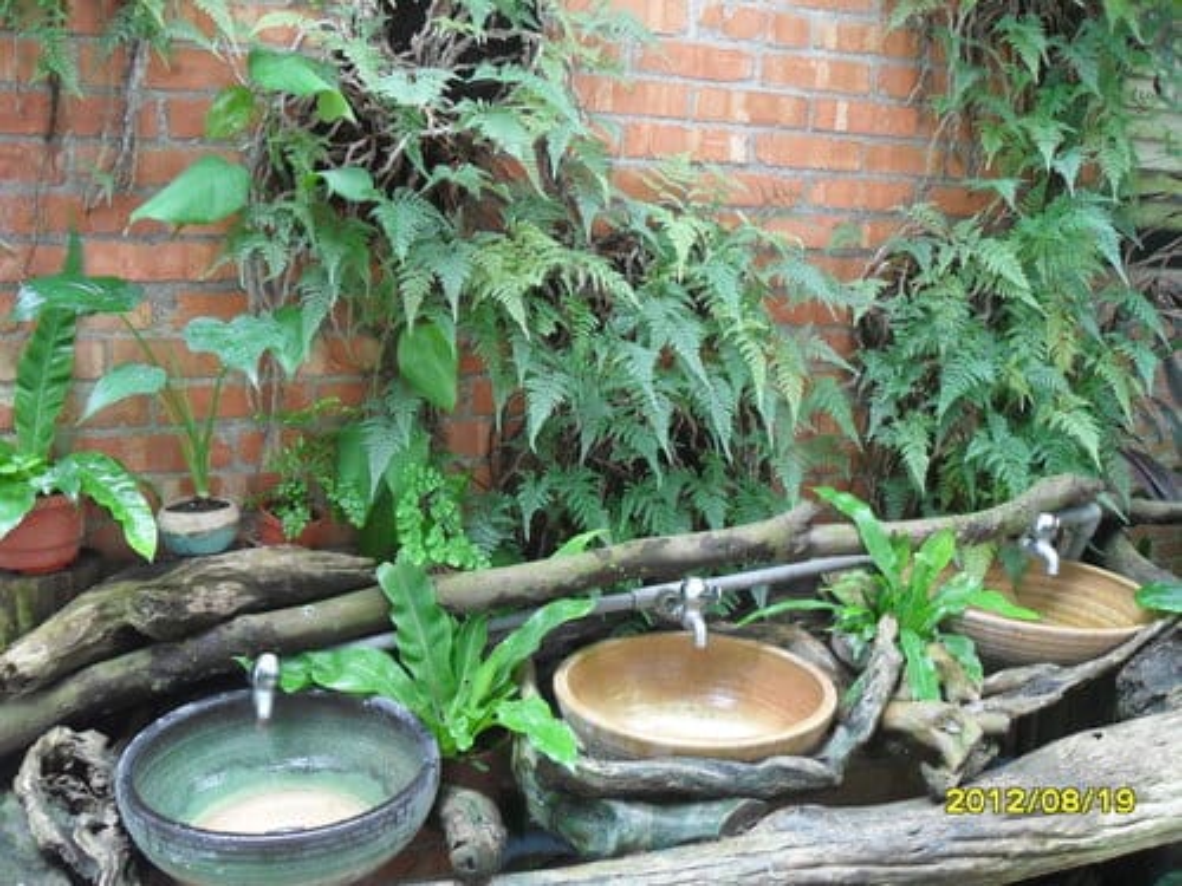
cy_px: 443
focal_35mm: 35
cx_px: 591
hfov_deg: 52.6
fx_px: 1195
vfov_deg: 40.7
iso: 240
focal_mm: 6.2
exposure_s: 1/30
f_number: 2.8
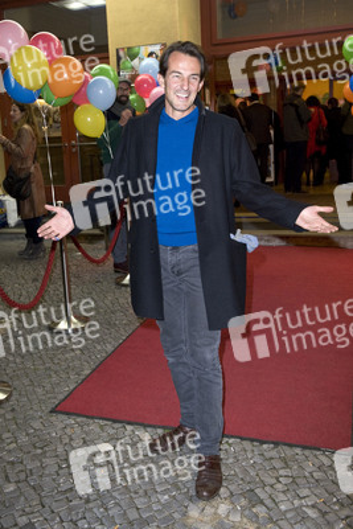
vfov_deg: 58.7
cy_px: 264
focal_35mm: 32
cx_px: 176
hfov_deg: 41.1
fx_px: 470
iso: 1250
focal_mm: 32
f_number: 5
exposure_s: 1/60
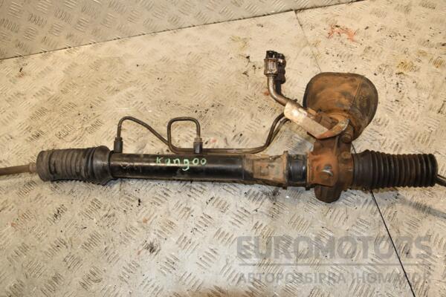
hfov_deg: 59.5
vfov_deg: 41.7
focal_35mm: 32
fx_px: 390
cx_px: 223
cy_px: 148
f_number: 7.1
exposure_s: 1/200
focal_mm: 21
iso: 800
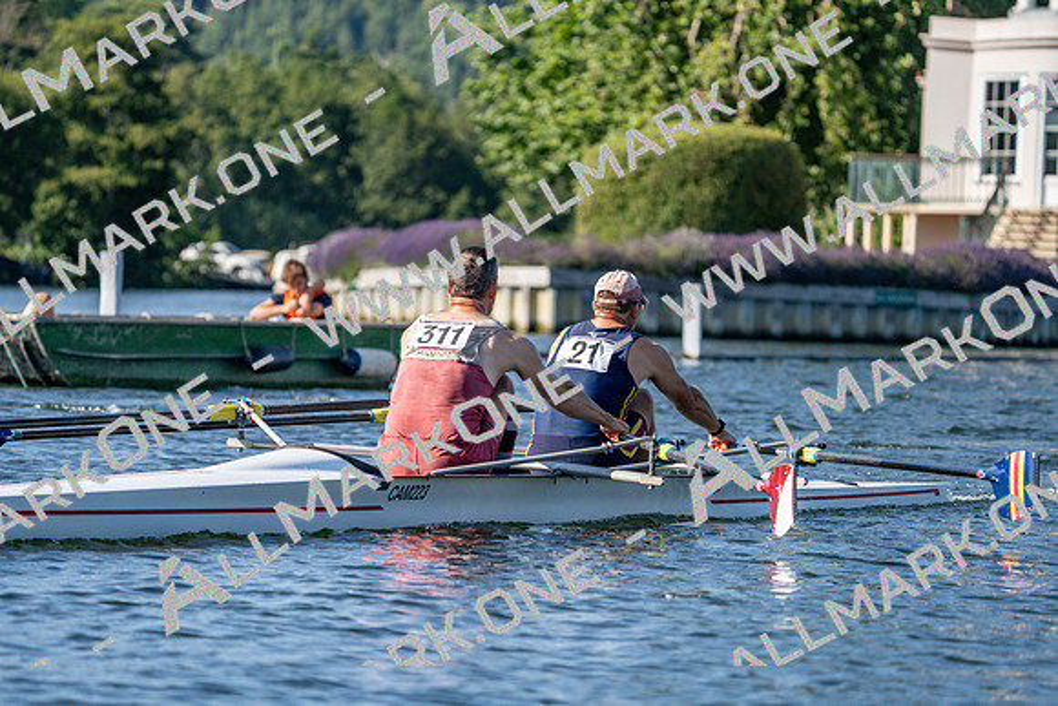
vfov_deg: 6.1
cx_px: 529
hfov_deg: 9.1
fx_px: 6614
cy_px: 353
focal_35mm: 225
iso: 320
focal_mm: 225
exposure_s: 1/1600
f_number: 5.6
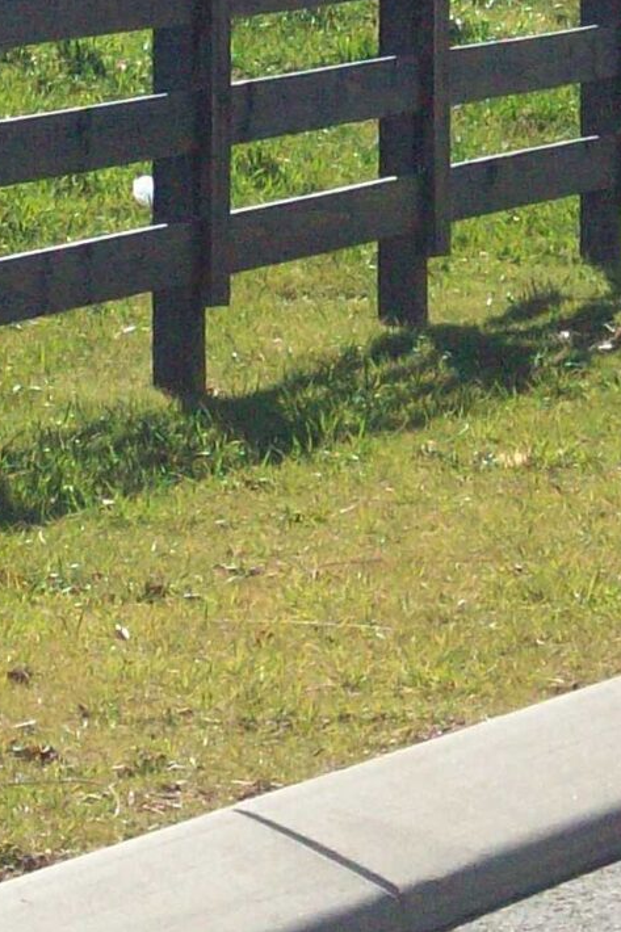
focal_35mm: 345
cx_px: -291
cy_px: 116
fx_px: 8931
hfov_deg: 4.0
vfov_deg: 6.0
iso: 200
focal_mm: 15.3
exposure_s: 1/1100
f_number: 4.7
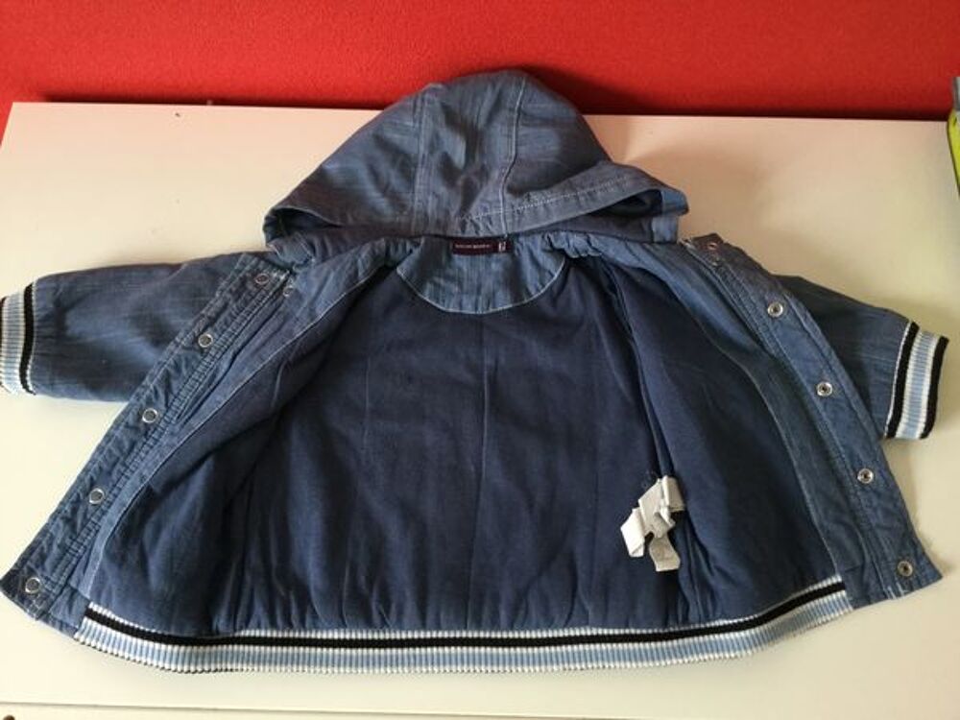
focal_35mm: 31
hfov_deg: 58.4
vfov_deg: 45.4
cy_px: 360
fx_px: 860
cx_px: 480
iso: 100
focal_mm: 3.3
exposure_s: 1/33
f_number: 2.4
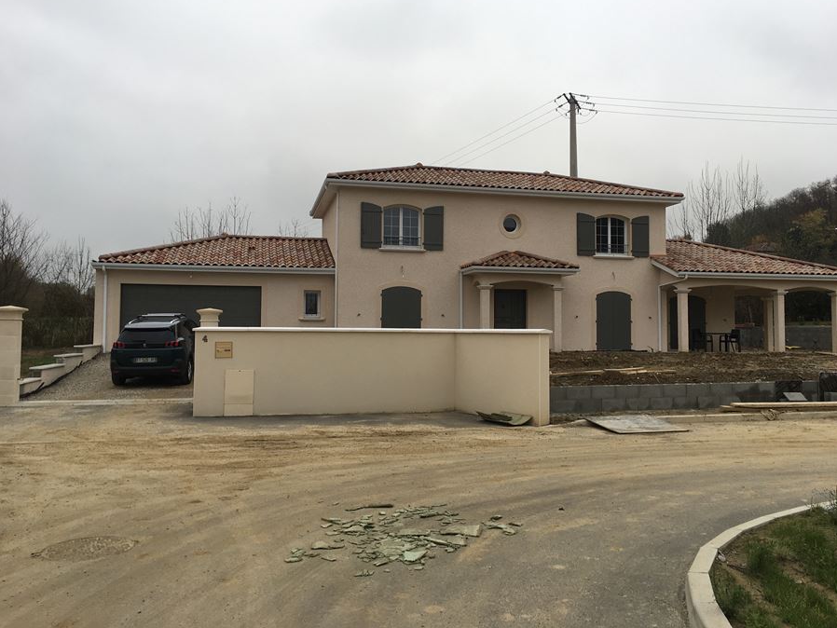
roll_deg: -0.8
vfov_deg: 45.4
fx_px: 750
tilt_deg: +3.2
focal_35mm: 31
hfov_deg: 58.3
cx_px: 446
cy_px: 294
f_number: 2.2
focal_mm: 4.15
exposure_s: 1/133
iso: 25
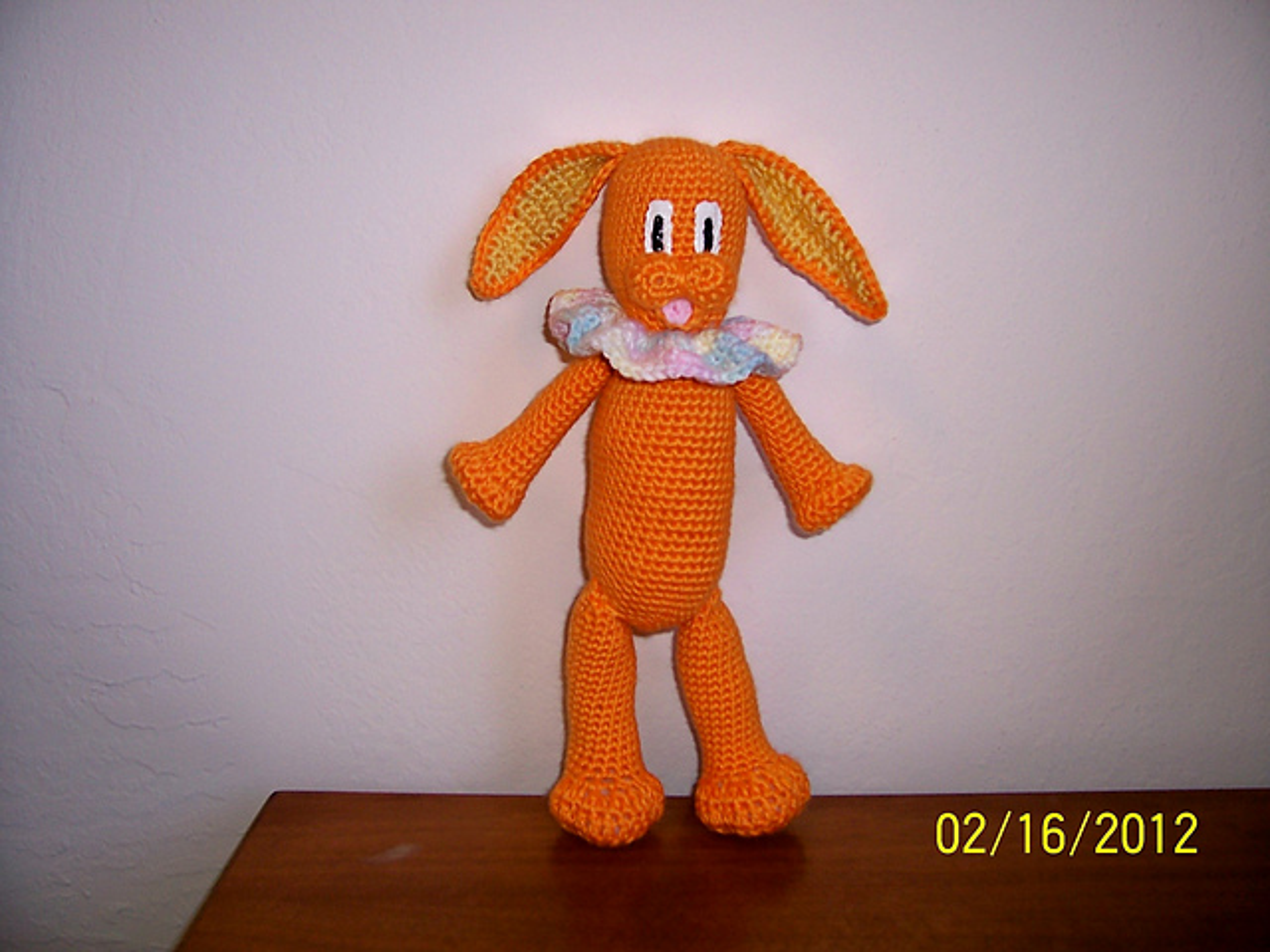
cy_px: 476
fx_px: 1247
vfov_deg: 41.8
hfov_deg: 54.0
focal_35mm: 34
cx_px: 635
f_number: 2.7
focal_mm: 5.6
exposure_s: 1/60
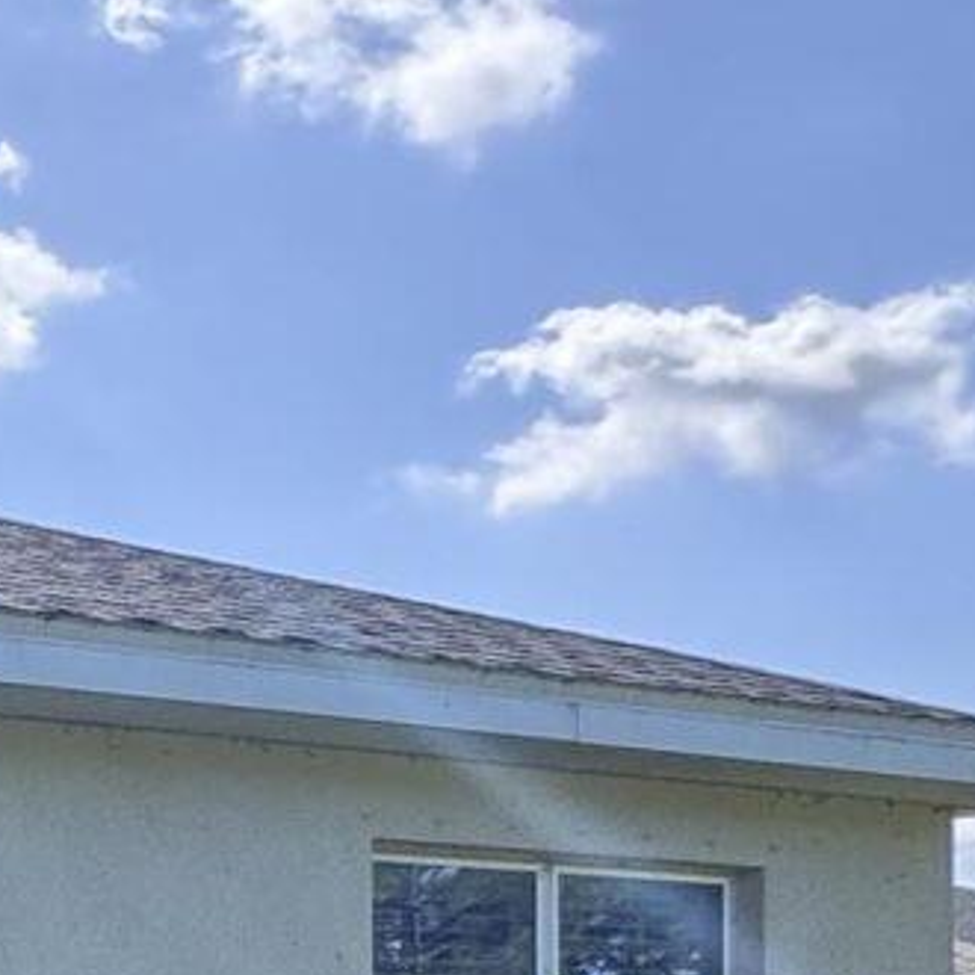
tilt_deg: -1.5
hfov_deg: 14.3
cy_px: 1300
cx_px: -1384
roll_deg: +0.6
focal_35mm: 80
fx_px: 2549
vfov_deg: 19.8
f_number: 2.2
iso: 50
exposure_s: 1/578
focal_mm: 2.22
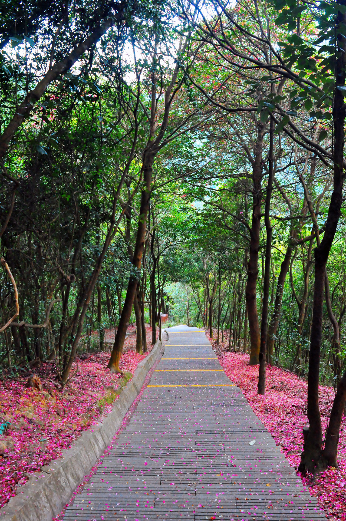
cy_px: 260
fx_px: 520
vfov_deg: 53.2
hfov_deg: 36.8
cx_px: 173
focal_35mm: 36
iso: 3200
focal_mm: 24
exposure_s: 1/400
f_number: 5.6
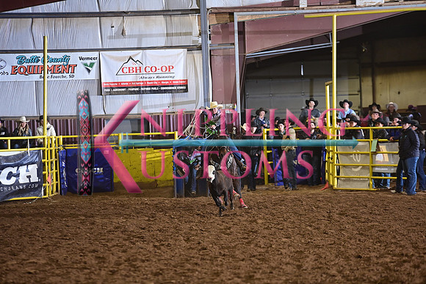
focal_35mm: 200
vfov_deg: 6.9
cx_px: 213
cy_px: 142
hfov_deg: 10.3
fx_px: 2367
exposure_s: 1/200
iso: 1250
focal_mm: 200
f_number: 3.2
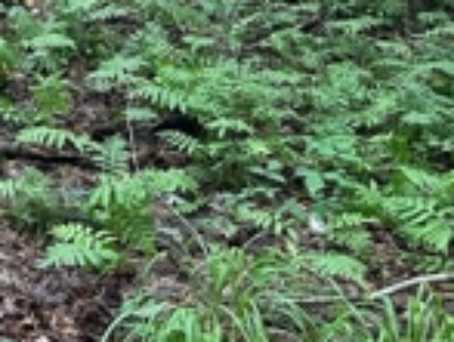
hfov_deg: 18.6
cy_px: -154
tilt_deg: -3.6
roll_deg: +1.8
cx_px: -205
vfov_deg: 14.8
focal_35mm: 94
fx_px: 1236
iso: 125
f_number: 1.5
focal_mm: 5.7
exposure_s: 1/99
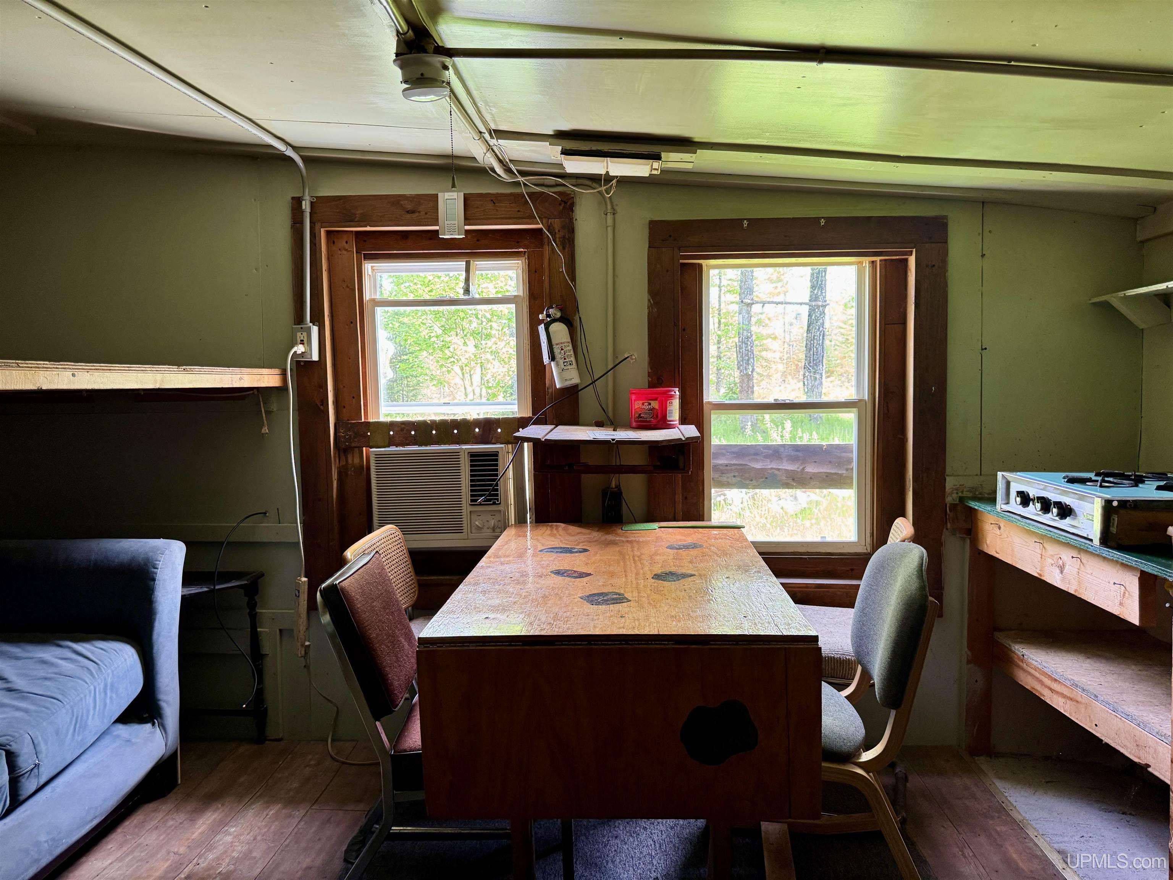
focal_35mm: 24
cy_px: 440
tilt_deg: -4.9
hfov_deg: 71.6
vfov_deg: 56.8
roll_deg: +1.3
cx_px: 586
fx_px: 813
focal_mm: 6.76
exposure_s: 1/80
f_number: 1.78
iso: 200
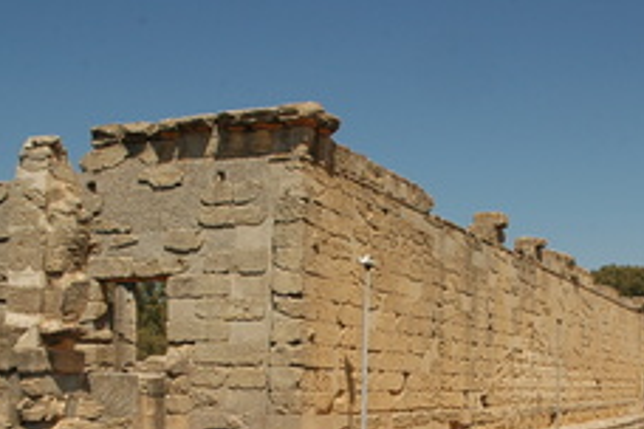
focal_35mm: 52
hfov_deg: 37.7
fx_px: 930
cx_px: 435
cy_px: 387
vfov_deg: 25.2
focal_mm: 18
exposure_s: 1/320
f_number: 11
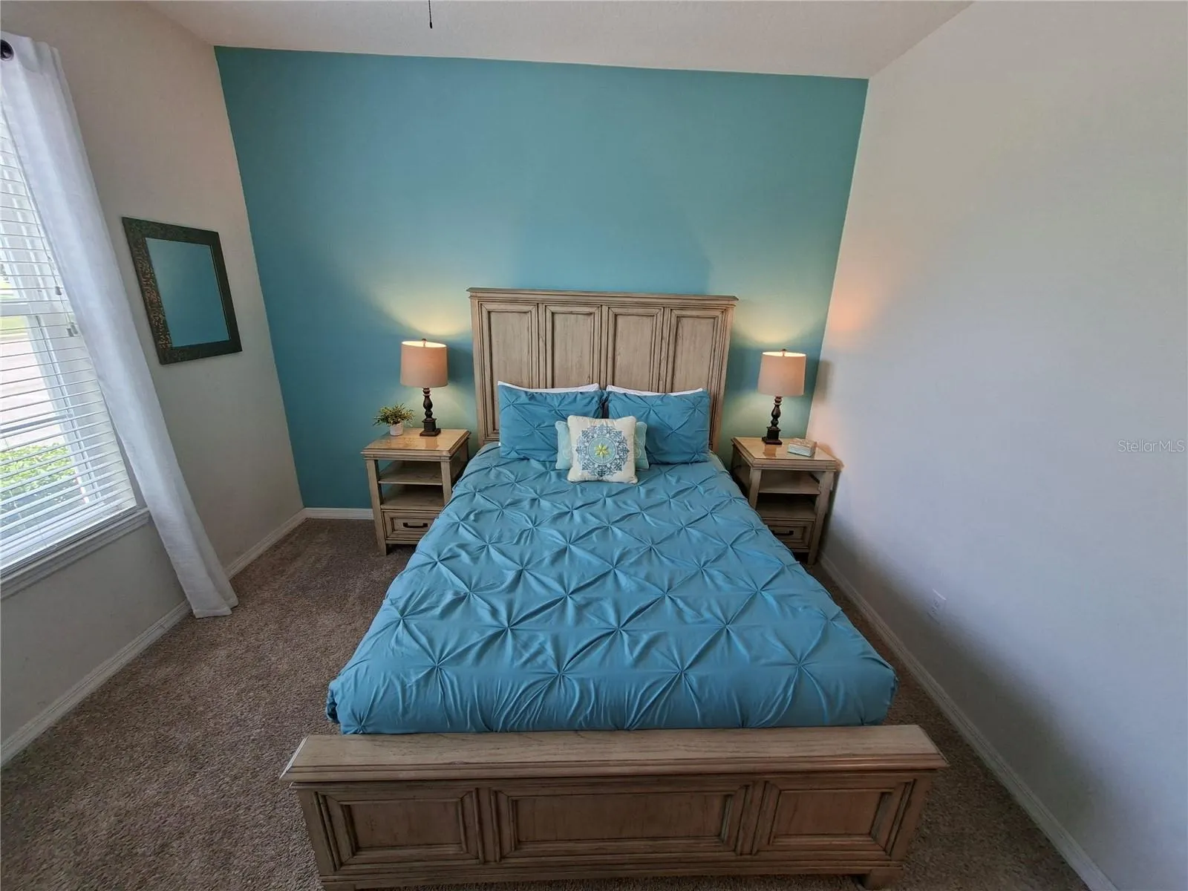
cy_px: 446
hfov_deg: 106.2
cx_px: 594
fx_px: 446
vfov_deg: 89.9
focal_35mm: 13
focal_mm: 1.74
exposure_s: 1/40
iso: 50
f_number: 2.2
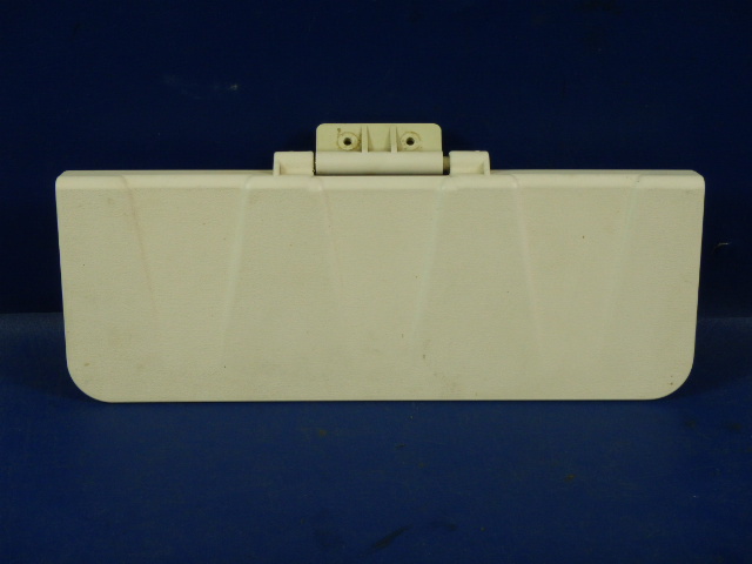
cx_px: 376
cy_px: 282
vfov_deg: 28.0
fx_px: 1130
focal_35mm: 52
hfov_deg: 36.8
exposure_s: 1/40
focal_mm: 9.4
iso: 400
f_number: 5
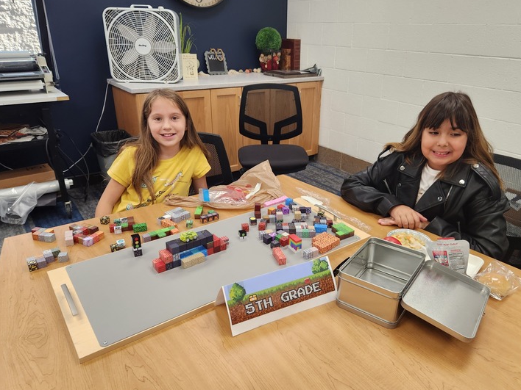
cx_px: 291
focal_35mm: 26
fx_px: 391
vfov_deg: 53.1
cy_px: 198
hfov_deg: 67.1
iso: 200
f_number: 1.8
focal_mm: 5.4
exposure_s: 1/180
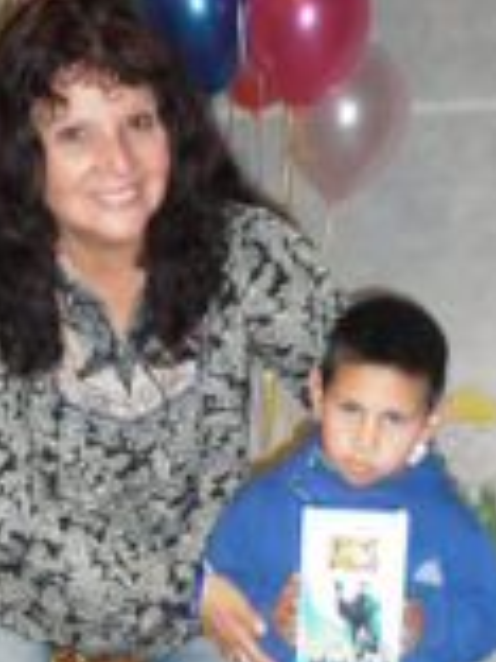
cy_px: 607
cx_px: 280
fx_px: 1376
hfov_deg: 20.4
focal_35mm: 72
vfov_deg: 26.1
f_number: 2.8
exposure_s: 1/30
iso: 200
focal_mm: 5
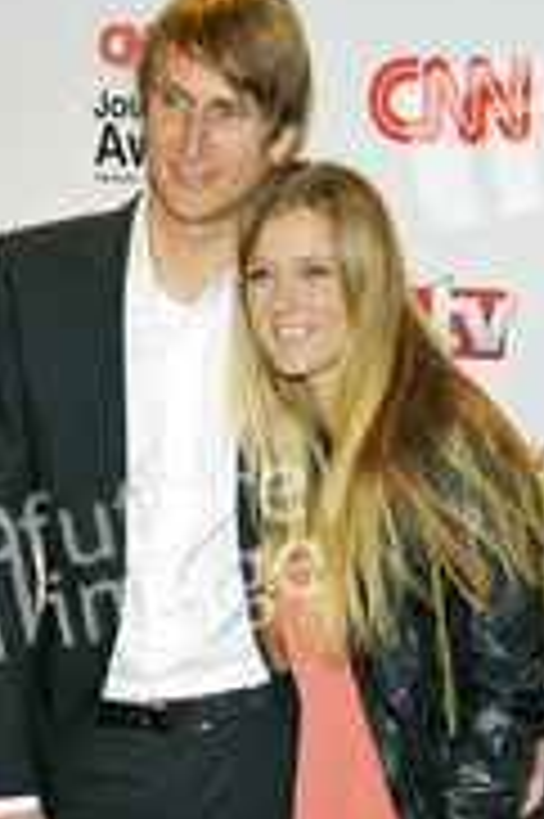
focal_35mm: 110
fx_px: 2498
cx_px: 225
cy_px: 796
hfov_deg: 12.4
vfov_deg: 18.2
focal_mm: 50
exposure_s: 1/250
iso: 800
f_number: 6.3
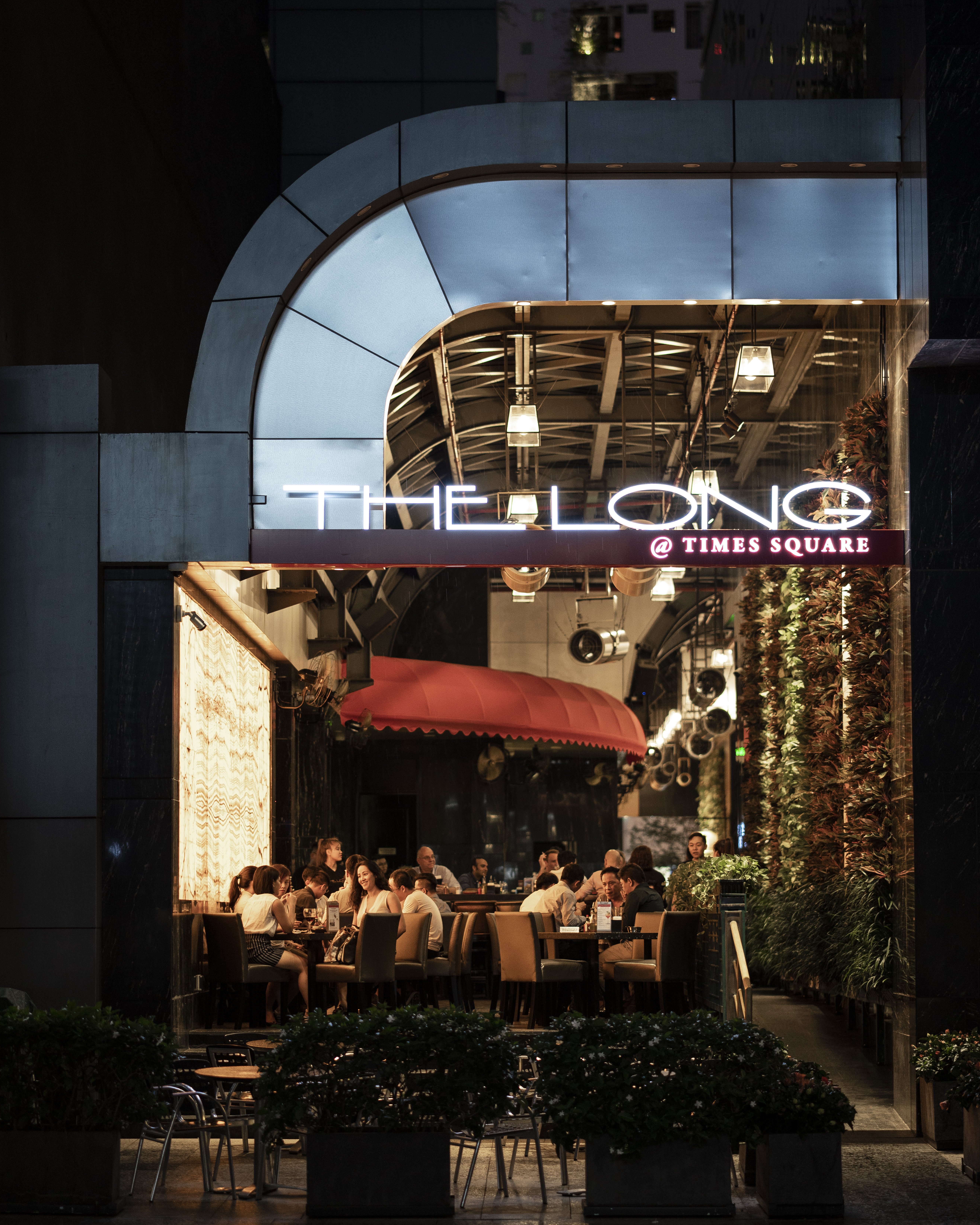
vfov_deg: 20.0
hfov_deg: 16.0
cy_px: 654
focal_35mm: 96
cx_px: 490
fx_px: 3481
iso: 1000
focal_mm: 85
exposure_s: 1/80
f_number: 2
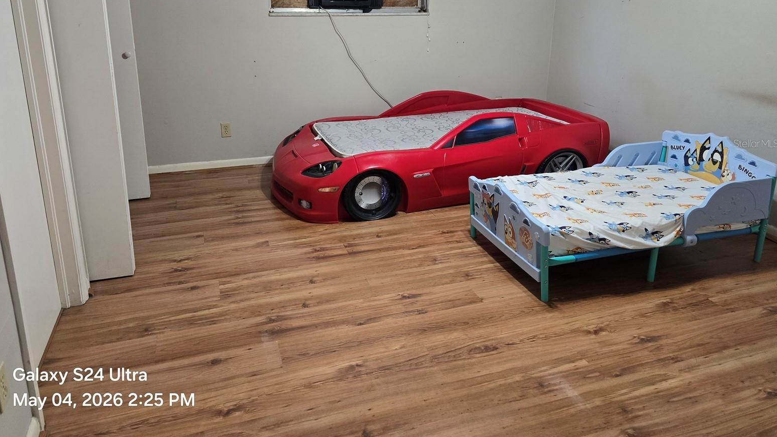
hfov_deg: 71.9
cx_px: 378
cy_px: 143
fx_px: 536
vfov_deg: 43.7
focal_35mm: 26
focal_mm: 6.3
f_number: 1.7
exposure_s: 1/120
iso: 250
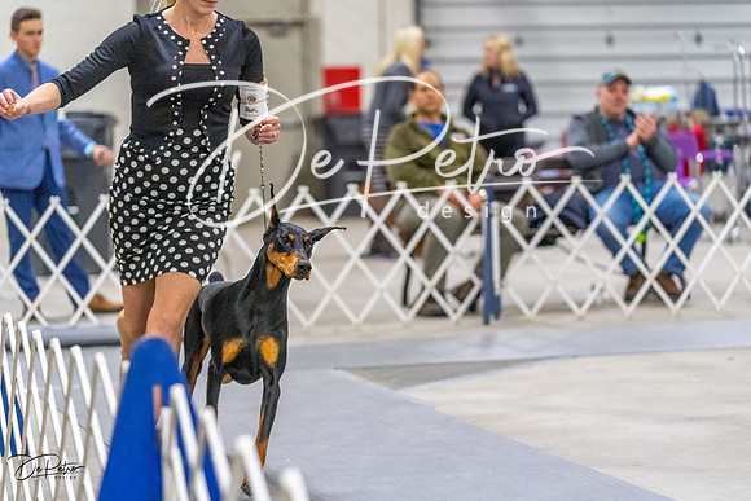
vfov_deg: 11.2
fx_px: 2566
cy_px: 250
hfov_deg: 16.6
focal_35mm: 123
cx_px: 376
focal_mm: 123
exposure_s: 1/320
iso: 6400
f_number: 3.2
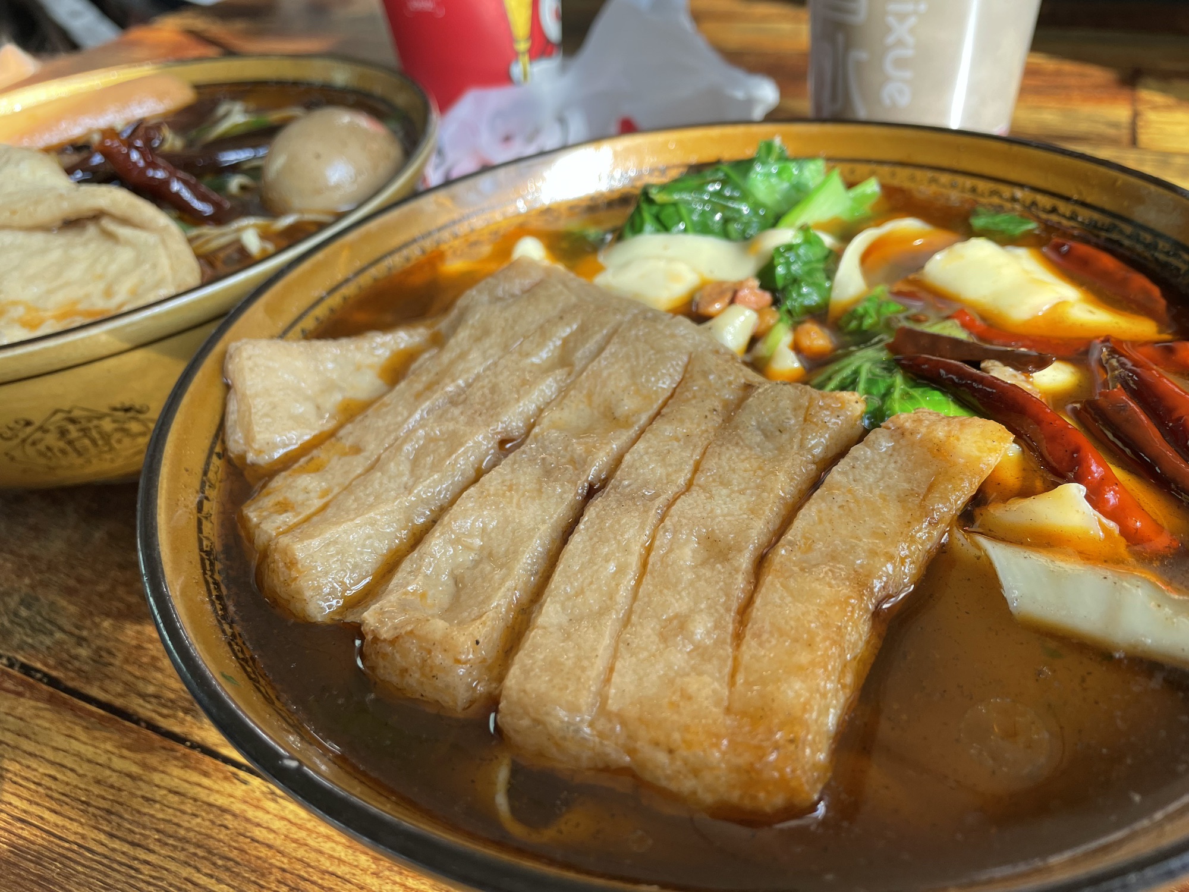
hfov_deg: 67.3
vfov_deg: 53.1
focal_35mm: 26
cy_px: 446
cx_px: 594
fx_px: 893
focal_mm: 4.2
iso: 32
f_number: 1.6
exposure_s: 1/163
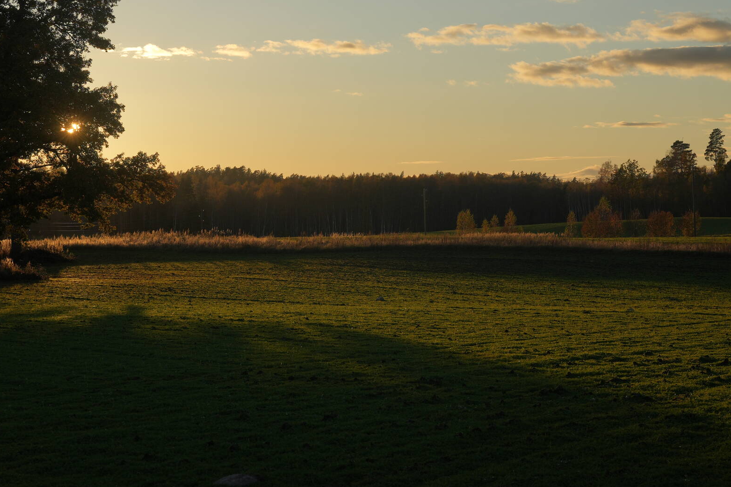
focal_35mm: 77
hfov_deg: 26.1
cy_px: 174
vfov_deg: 17.7
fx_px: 1563
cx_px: 227
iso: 100
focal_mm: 47
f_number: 8
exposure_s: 1/400
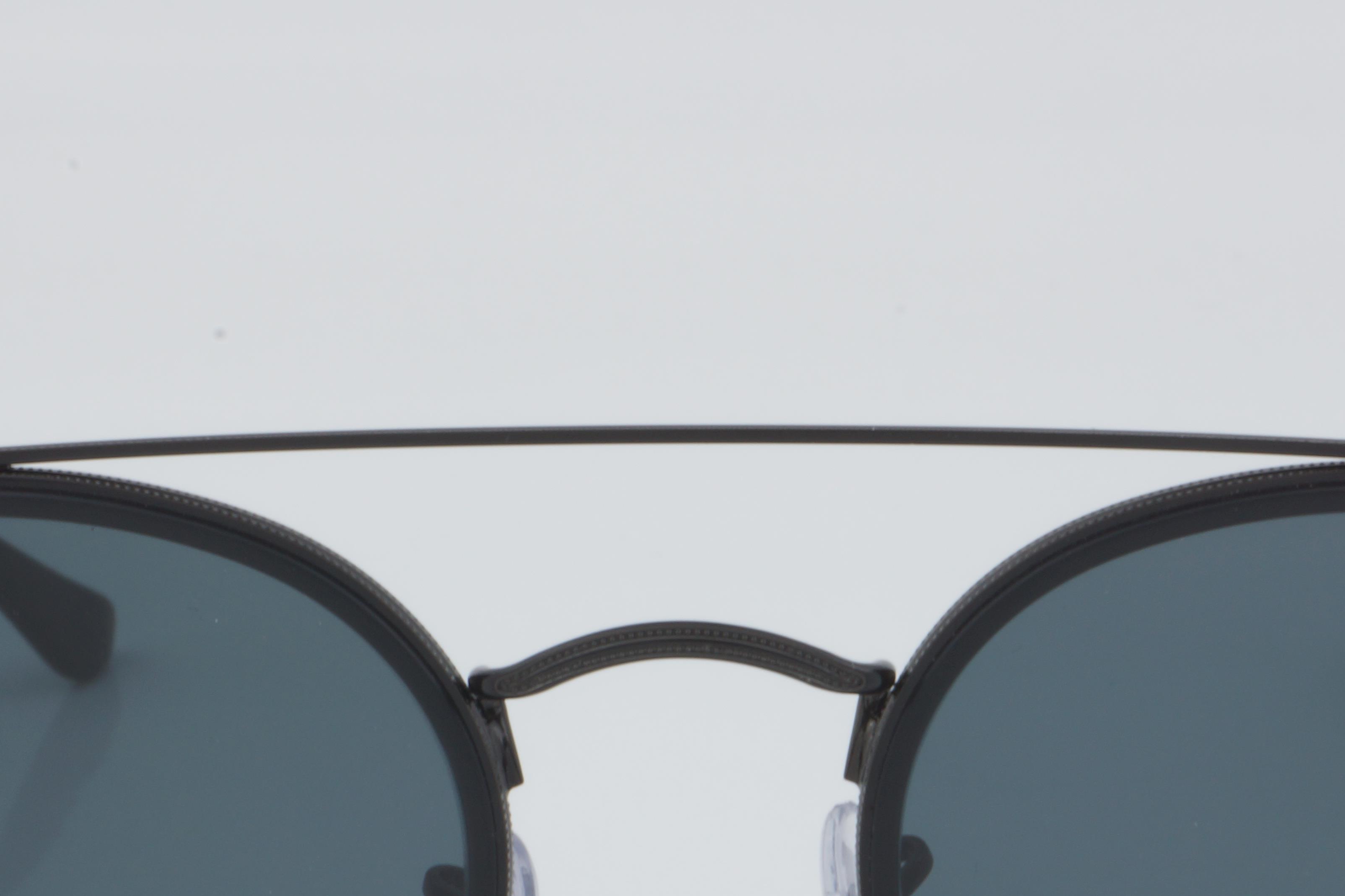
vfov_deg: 8.8
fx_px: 5788
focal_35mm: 155
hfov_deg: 13.3
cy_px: 807
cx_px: 683
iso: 100
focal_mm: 55
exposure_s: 1/3
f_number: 32
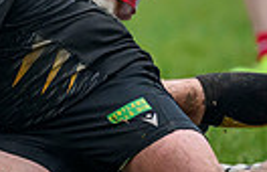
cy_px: -7
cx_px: -207
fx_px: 14209
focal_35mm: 1936
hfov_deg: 1.1
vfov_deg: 0.7
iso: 4000
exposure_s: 1/2000
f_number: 3.5
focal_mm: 400
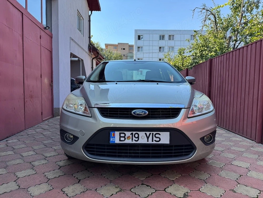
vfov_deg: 56.8
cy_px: 99
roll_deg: +0.4
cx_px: 132
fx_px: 182
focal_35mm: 24
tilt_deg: -2.0
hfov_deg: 71.6
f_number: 1.78
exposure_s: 1/966
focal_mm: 6.76
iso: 80
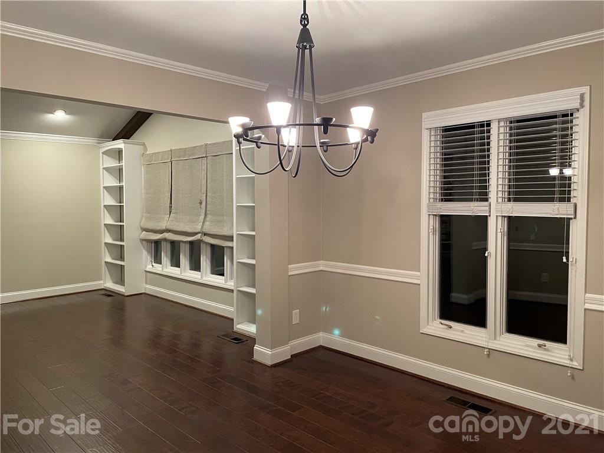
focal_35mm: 26
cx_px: 302
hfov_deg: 67.3
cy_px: 226
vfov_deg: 53.1
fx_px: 454
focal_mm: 4.2
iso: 320
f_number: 1.6
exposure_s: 1/60
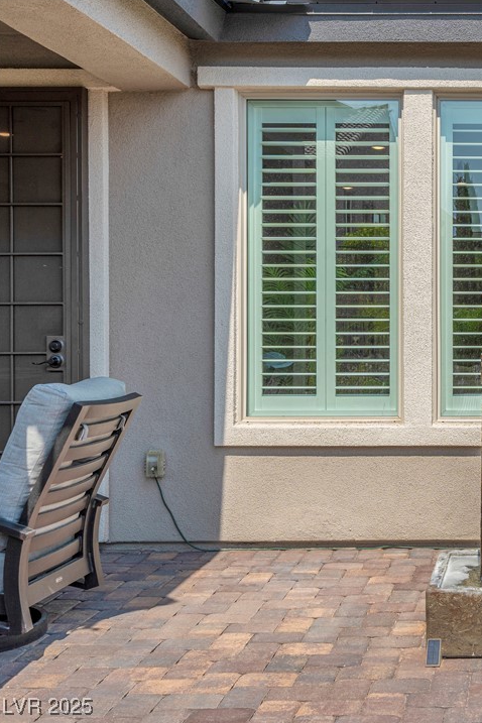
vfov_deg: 37.5
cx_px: 544
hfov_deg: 23.7
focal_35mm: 53
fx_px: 1064
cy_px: 362
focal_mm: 35
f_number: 9
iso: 100
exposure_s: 1/200
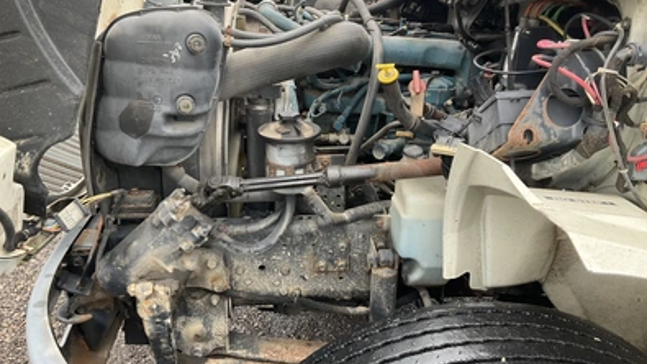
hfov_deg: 61.0
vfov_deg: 36.6
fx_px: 549
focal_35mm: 32
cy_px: 156
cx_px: 324
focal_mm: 3
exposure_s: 1/122
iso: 25
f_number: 1.8
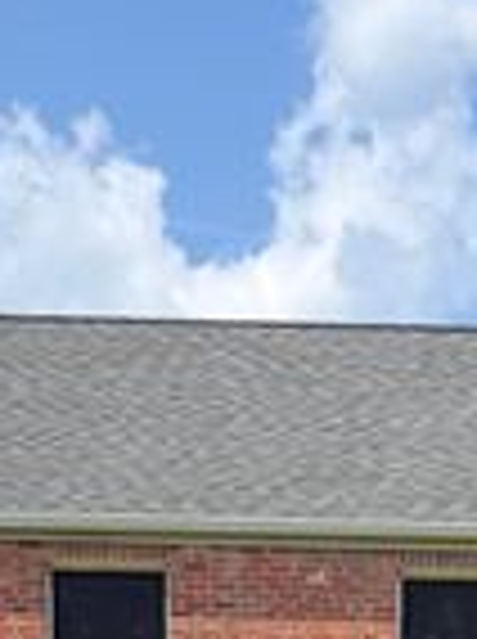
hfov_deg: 12.9
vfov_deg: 14.3
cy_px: 1307
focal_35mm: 113
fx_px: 2082
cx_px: 459
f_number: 1.78
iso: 100
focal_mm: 6.76
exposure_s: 1/2703
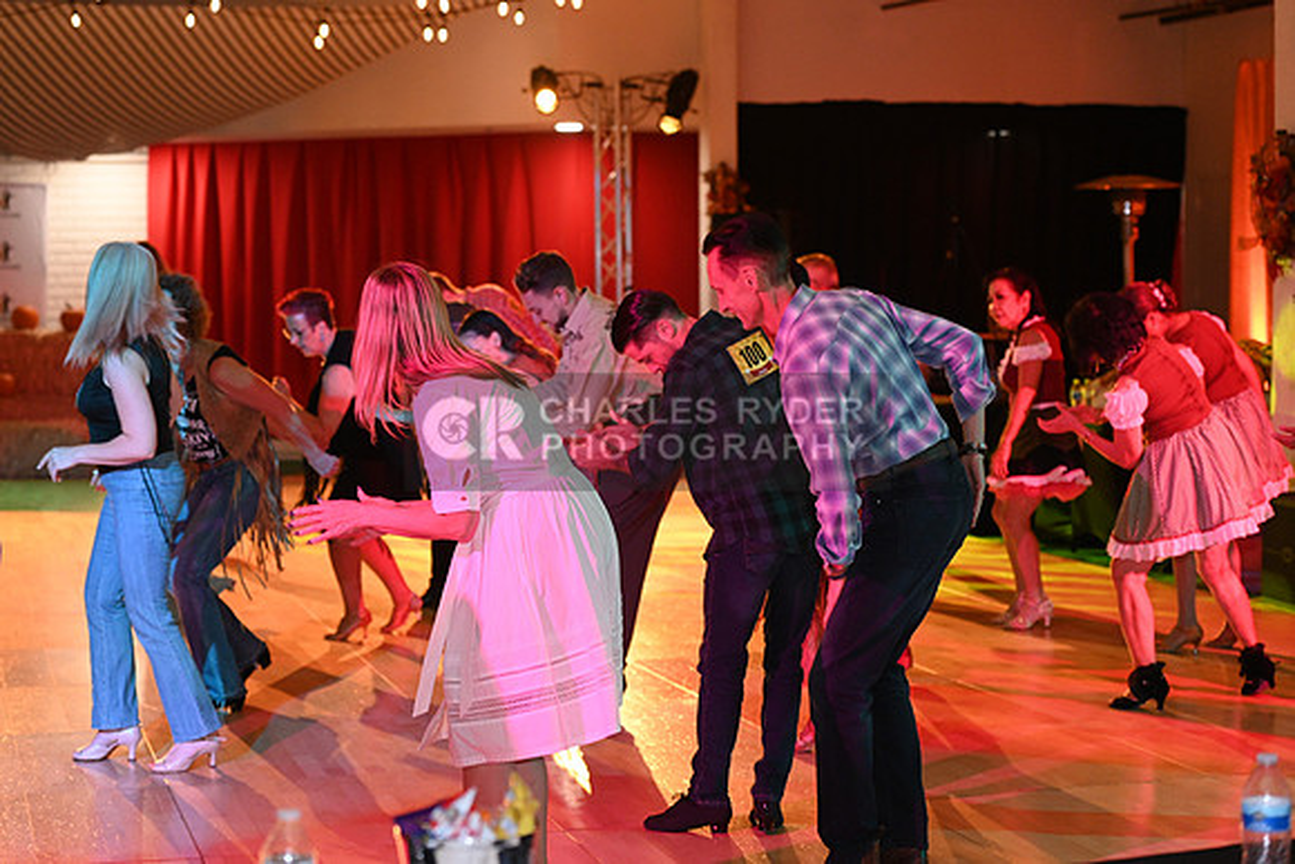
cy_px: 432
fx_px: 2519
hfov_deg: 28.8
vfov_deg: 19.5
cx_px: 648
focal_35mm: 70
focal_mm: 70
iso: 3200
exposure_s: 1/200
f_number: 3.5
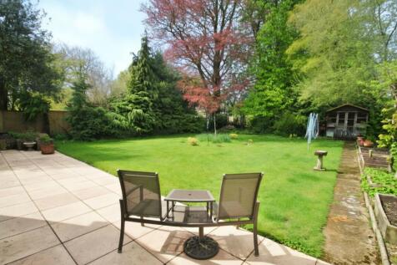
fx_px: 165
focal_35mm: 15
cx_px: 198
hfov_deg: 100.4
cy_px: 132
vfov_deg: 77.3
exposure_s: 1/250
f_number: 10
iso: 200
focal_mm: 10
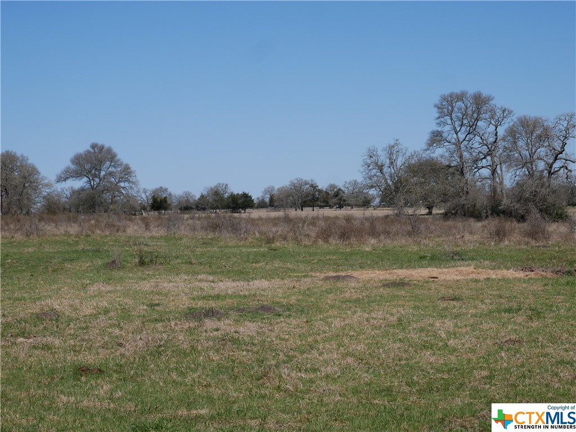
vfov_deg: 14.8
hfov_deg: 19.6
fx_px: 1665
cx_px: 288
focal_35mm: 100
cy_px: 216
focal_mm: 50
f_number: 9
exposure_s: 1/640
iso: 200
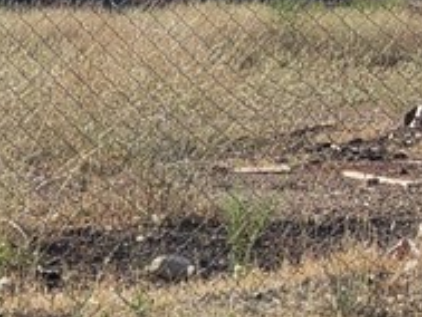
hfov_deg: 11.7
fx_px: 1720
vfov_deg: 10.4
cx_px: -552
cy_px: 324
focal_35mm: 141
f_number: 2.4
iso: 50
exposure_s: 1/1050
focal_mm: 4.3
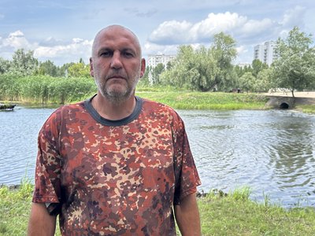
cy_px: 118
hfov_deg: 67.3
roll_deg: -0.6
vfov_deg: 53.1
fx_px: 237
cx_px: 158
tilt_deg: -6.5
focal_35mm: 26
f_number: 1.5
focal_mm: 5.7
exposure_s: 1/2045
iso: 50
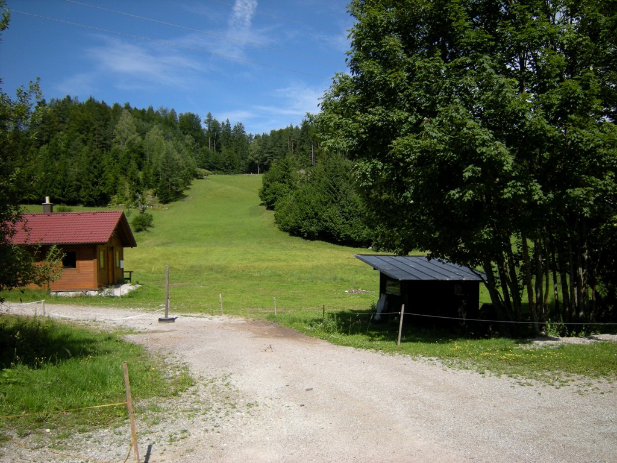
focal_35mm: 28
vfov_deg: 49.7
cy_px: 232
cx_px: 308
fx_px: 499
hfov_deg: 63.4
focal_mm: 4.7
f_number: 5.6
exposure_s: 1/272
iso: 64
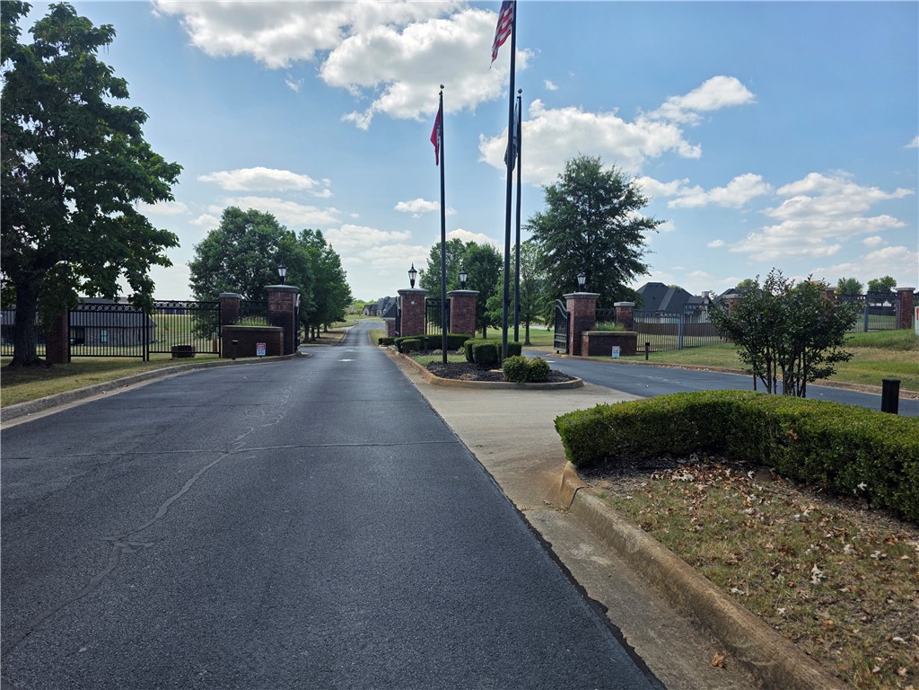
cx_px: 460
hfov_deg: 73.9
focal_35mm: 23
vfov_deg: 58.9
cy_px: 345
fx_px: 611
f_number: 1.7
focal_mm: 6.3
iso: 80
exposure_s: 1/5296
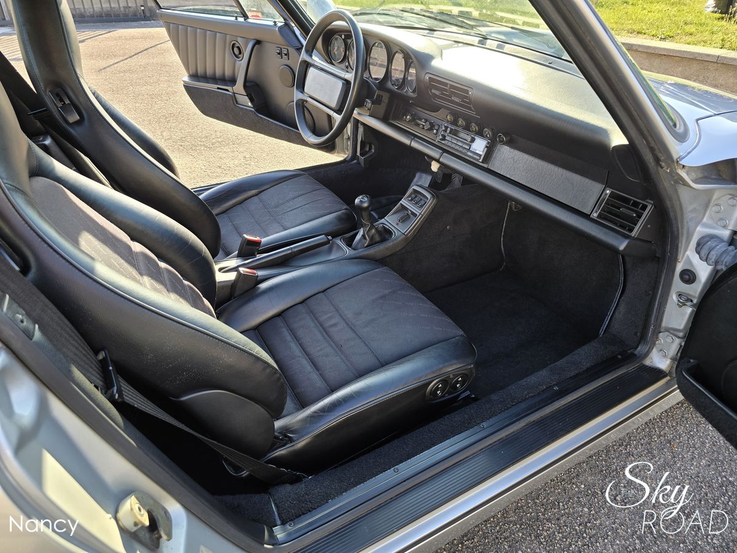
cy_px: 276
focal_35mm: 23
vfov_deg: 58.9
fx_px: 490
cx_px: 368
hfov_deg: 73.9
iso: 25
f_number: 1.7
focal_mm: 6.3
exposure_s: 1/180
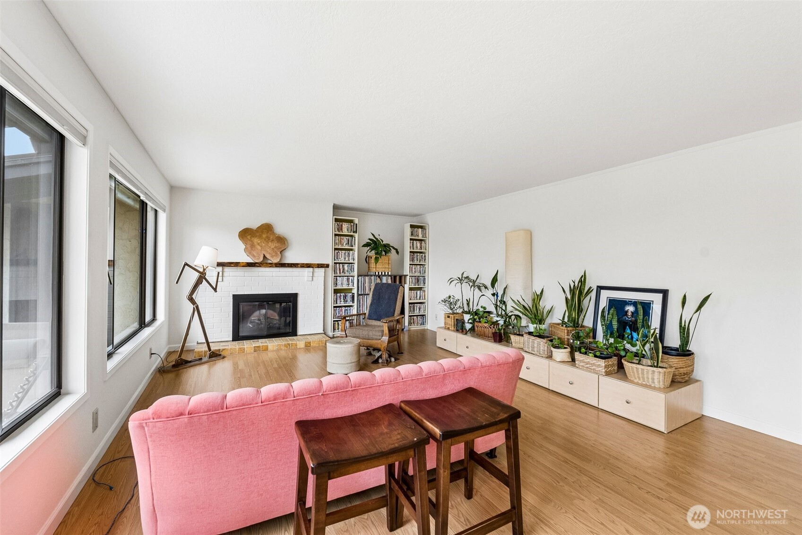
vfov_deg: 77.3
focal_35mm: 15
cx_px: 401
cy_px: 268
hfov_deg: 100.4
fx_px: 334
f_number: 9
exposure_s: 1/13
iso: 250
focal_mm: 10
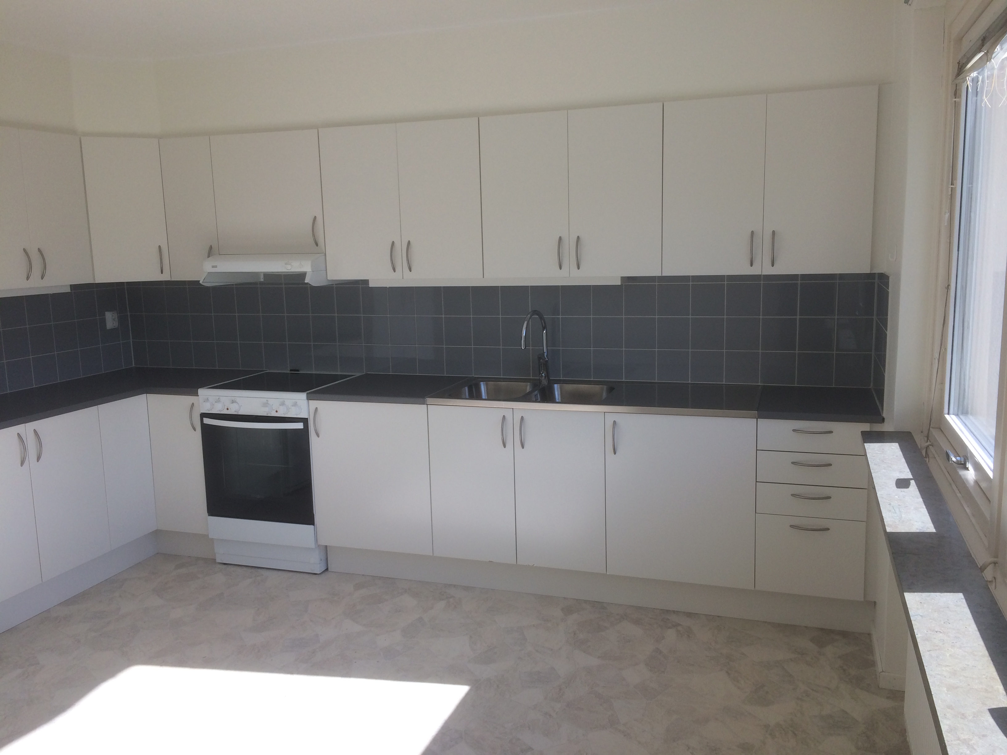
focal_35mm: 29
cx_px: 504
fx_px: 844
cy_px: 378
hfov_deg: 61.7
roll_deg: +0.7
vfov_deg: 48.2
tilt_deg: -9.8
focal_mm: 4.15
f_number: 2.2
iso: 32
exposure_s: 1/414
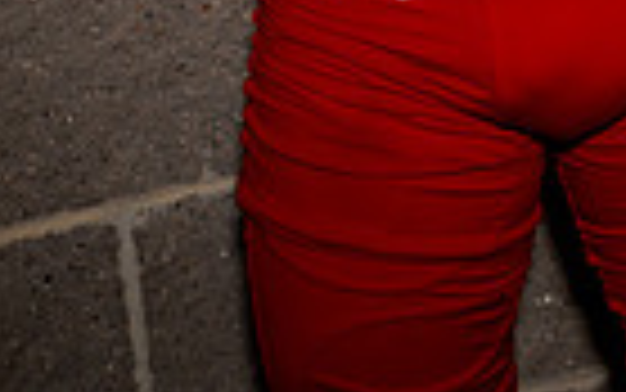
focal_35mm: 152
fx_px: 2594
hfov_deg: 13.7
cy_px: -604
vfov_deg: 7.9
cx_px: 450
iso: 100
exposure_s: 1/250
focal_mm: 46
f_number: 8
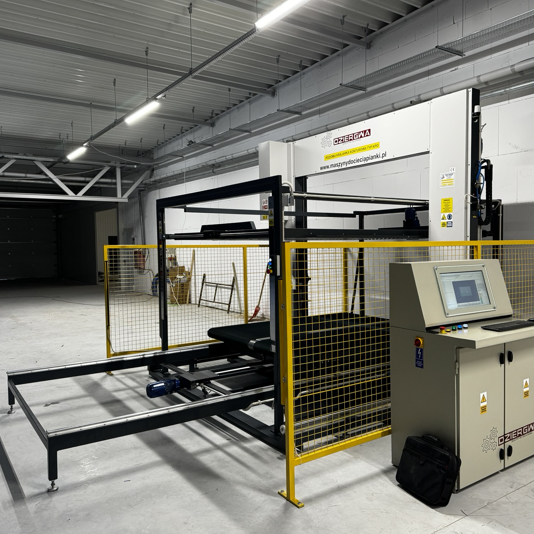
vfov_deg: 55.6
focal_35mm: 29
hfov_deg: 55.3
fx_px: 506
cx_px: 318
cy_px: 267
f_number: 1.78
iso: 200
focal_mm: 6.86
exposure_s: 1/100
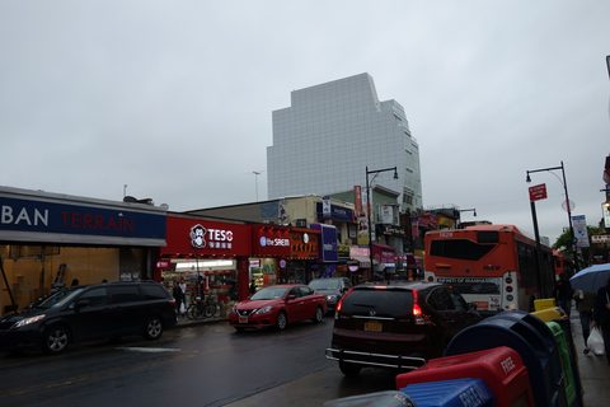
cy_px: 204
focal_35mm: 28
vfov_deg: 46.4
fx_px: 474
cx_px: 305
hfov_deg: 65.5
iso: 125
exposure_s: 1/250
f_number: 2.8
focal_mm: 10.4
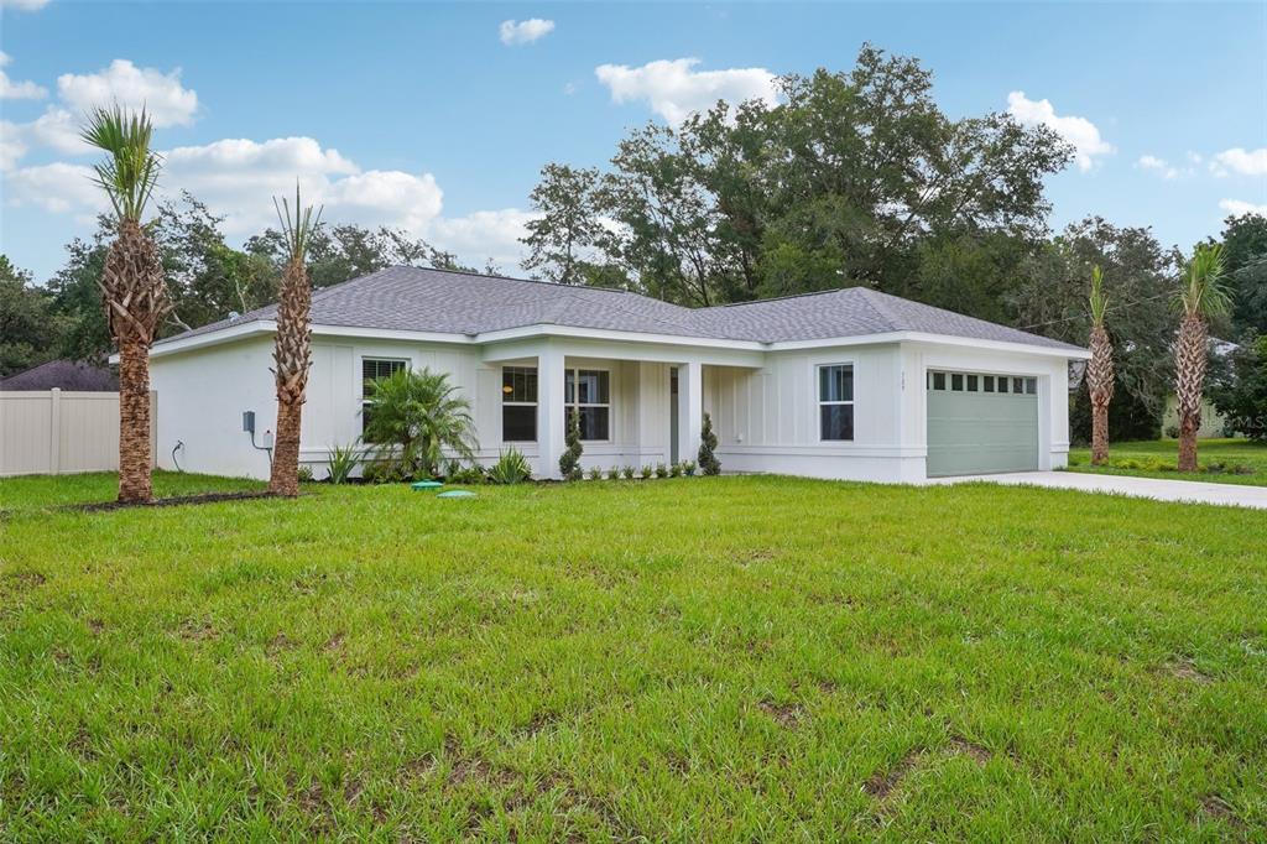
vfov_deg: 47.9
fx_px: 950
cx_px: 634
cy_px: 422
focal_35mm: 27
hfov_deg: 67.4
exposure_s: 1/30
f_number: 20
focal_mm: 27
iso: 200
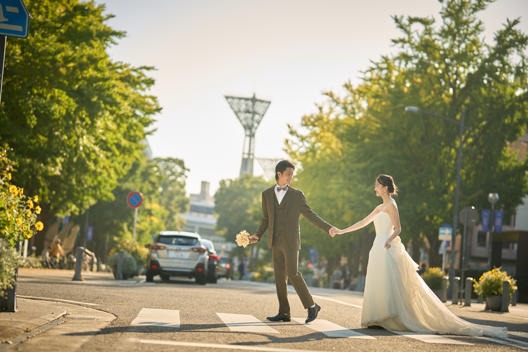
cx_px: 264
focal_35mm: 85
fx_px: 1247
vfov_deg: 16.1
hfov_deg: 23.9
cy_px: 176
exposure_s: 1/1600
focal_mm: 85
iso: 100
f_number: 1.8
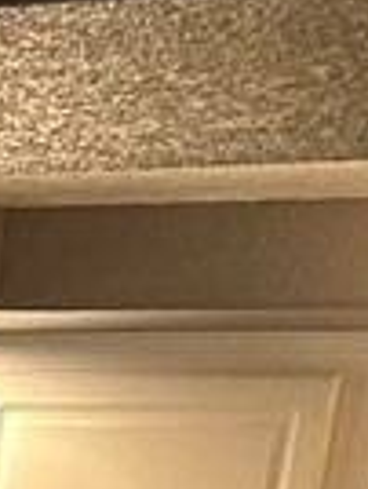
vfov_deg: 8.5
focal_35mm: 183
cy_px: 1580
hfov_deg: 6.9
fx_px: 2586
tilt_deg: -21.7
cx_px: -929
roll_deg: -2.4
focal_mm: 6.86
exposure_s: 1/60
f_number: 1.78
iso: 250
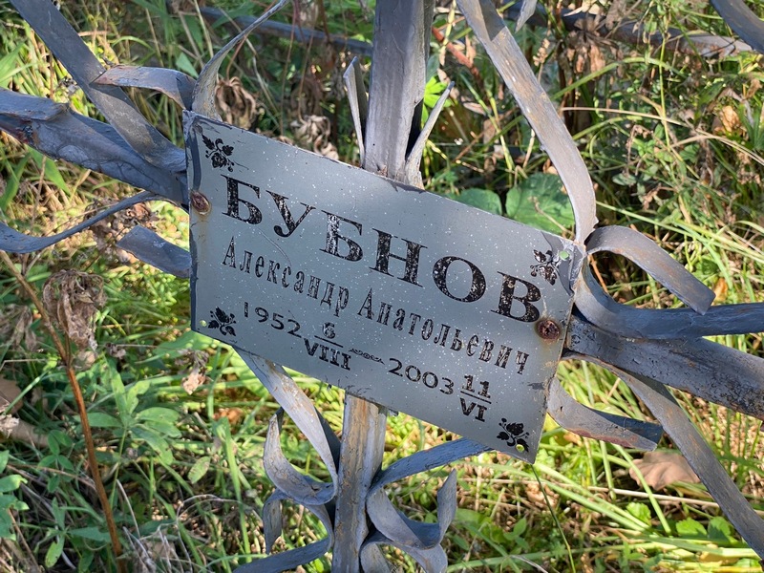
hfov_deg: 36.8
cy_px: 286
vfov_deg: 28.0
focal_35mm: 52
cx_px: 382
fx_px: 1148
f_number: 2
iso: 40
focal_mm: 6
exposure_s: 1/122
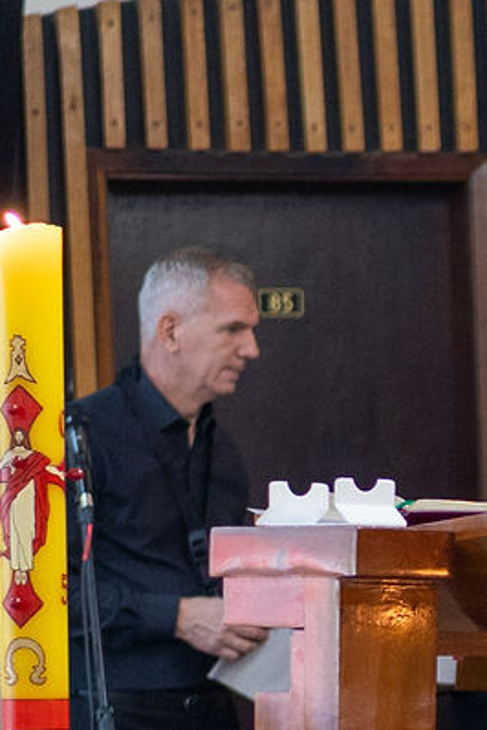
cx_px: 714
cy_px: 734
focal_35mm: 200
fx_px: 4058
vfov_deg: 10.2
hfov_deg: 6.8
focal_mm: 35
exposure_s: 1/160
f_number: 1.8
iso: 1000
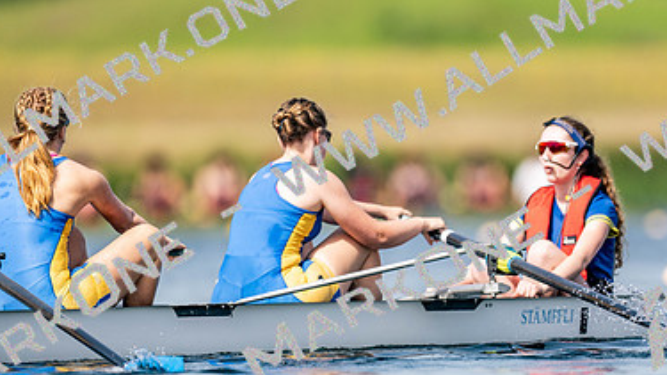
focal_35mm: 972
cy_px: 202
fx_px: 17192
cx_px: 491
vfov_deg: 1.3
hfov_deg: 2.2
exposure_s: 1/2500
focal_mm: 600
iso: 140
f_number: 4
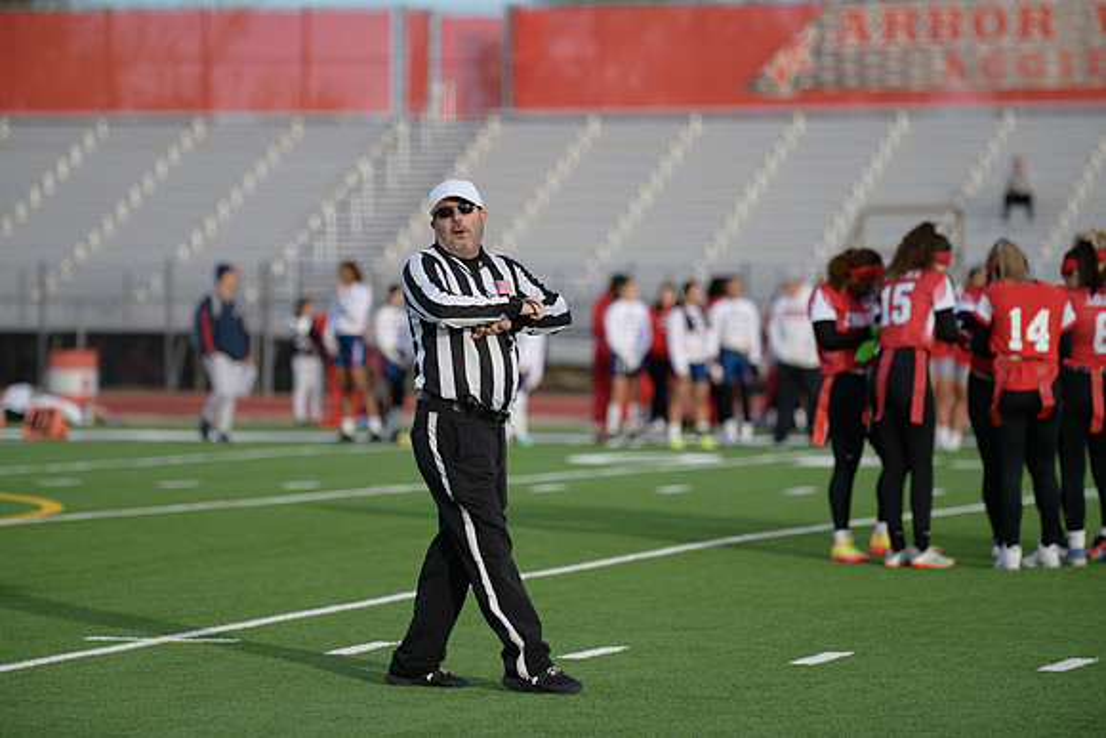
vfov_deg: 7.6
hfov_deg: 11.4
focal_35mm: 180
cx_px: 553
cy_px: 369
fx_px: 5531
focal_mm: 180
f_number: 2.8
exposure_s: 1/3200
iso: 400
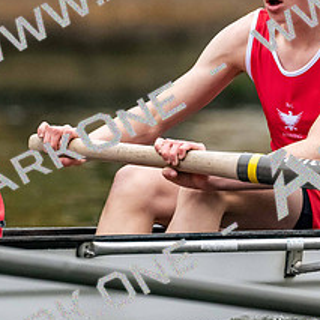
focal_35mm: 926
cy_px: 77
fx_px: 9685
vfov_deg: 1.9
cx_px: 141
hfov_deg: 1.9
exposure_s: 1/2000
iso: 5000
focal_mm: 400
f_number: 4.5
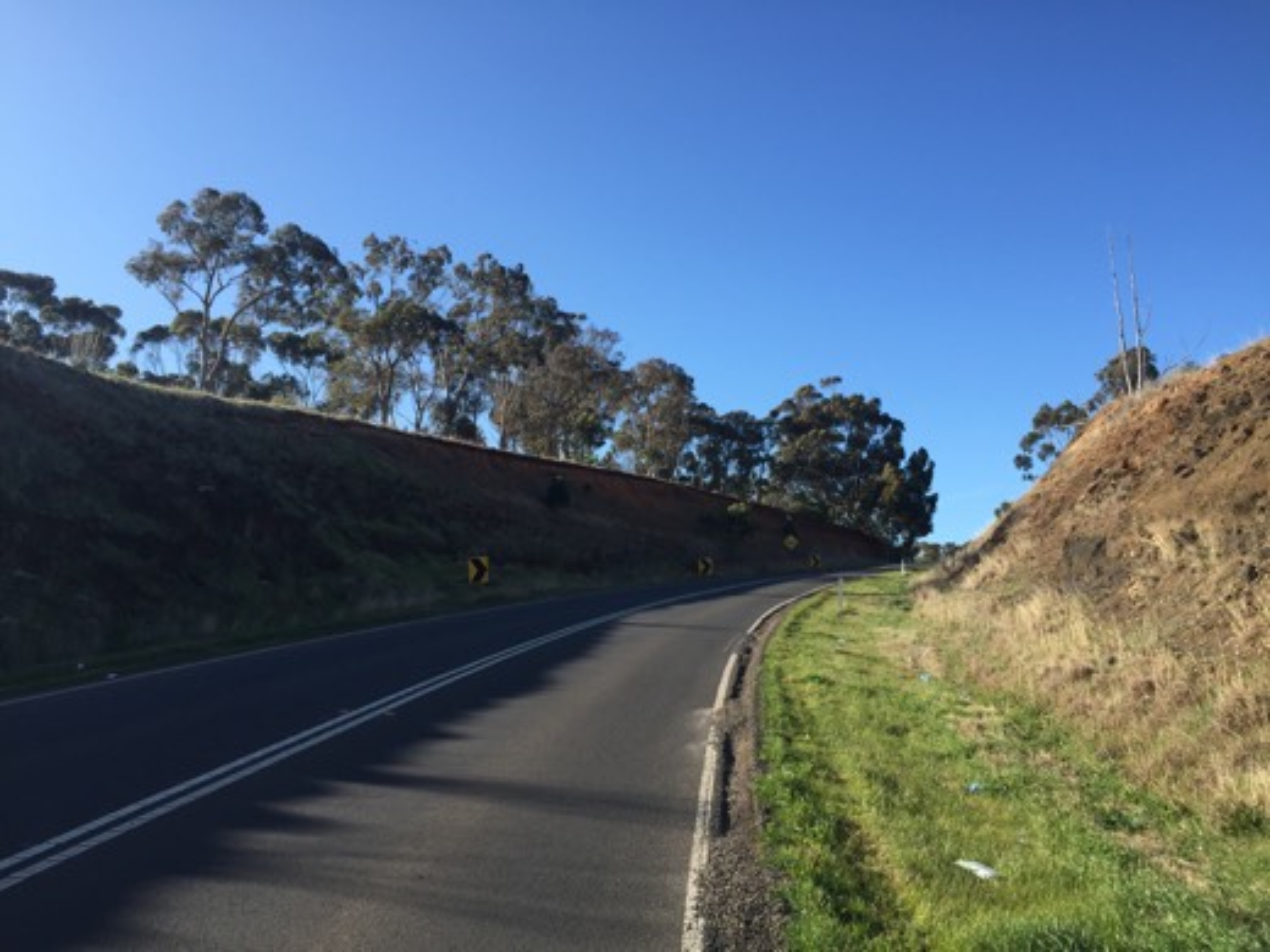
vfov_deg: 48.2
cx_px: 635
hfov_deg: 61.7
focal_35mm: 29
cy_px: 476
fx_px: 1064
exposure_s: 1/898
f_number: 2.2
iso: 32
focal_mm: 4.15
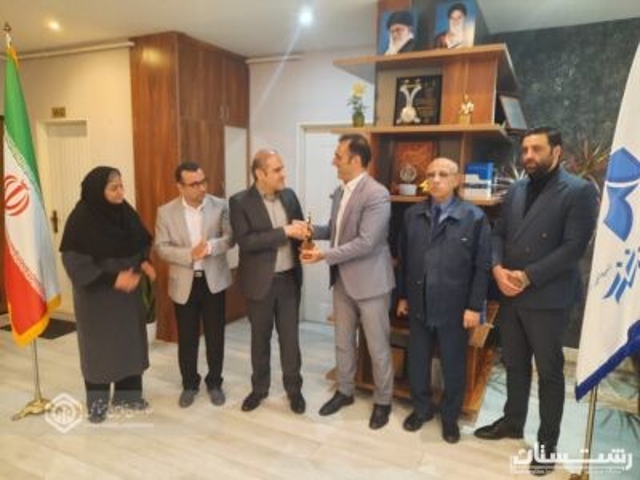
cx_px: 320
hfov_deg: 69.4
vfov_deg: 54.9
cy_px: 240
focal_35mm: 25
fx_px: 462
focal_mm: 4.6
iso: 400
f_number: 2
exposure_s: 1/33
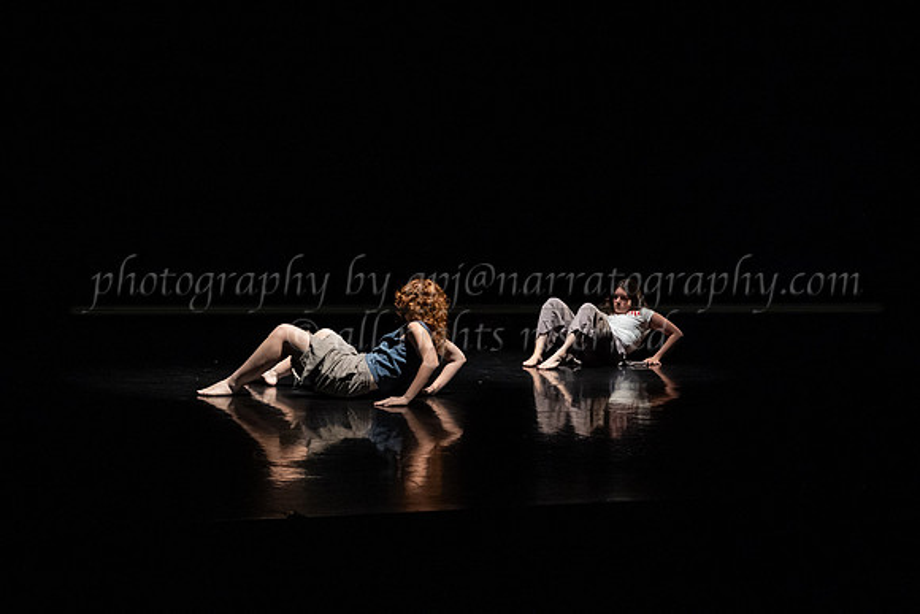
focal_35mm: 60
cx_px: 546
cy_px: 246
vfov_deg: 22.7
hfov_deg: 33.4
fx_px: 1530
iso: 4000
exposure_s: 1/400
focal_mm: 50
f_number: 4
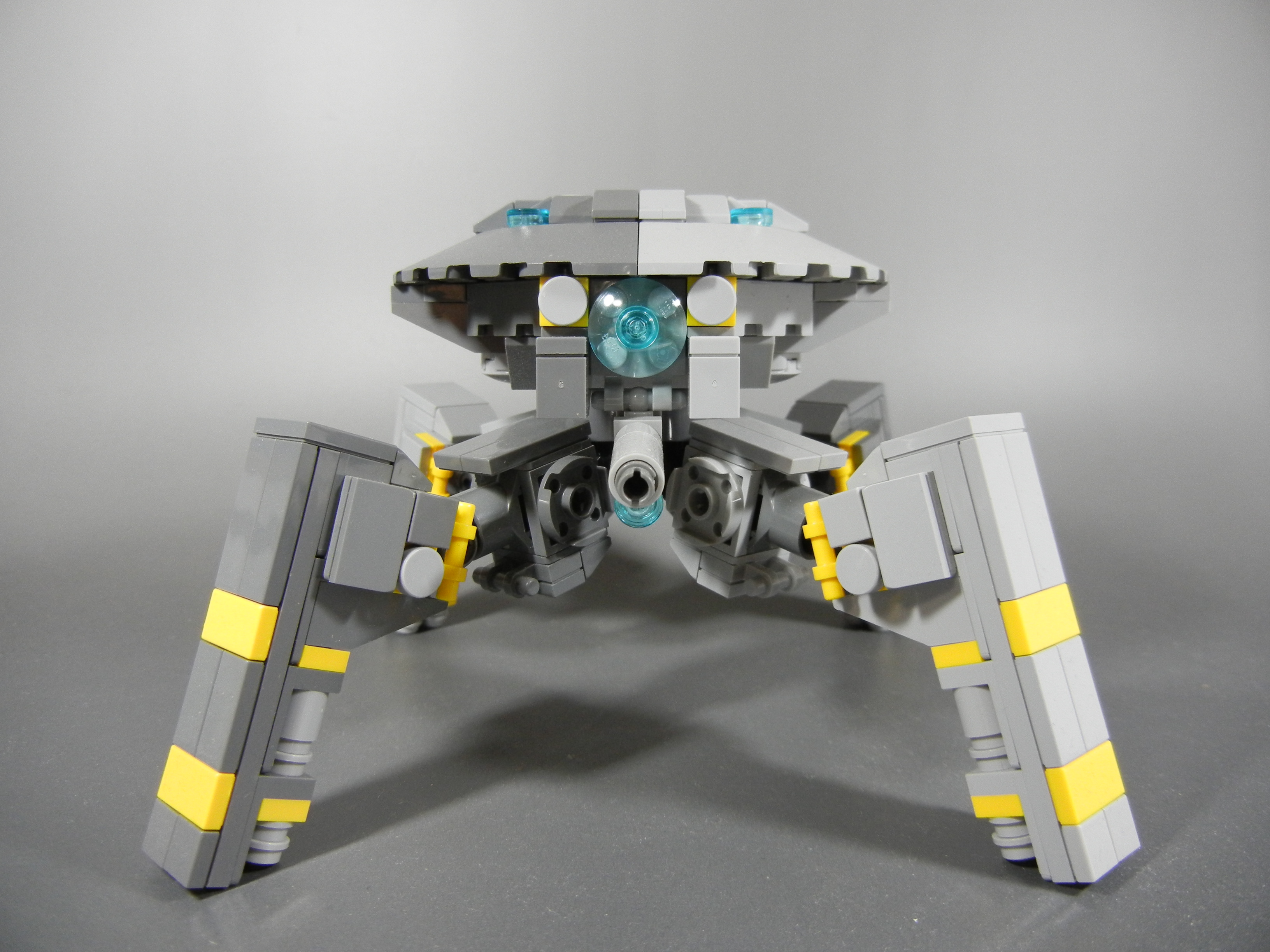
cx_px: 635
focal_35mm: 30
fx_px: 1101
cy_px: 476
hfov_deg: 60.0
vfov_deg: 46.8
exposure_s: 1/35
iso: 400
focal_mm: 5.4
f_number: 3.5
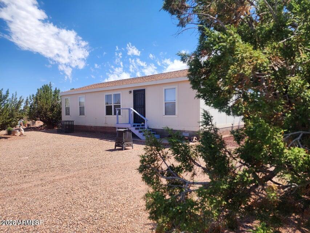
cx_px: 155
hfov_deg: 73.9
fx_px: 206
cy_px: 116
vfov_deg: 58.9
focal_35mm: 23
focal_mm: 6.4
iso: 12
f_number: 1.8
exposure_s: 1/809
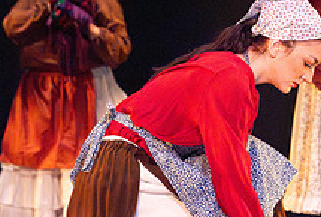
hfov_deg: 9.5
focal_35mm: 215
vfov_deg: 6.4
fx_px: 1924
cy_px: 15
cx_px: 263
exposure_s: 1/250
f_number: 2.8
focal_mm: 70
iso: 6400
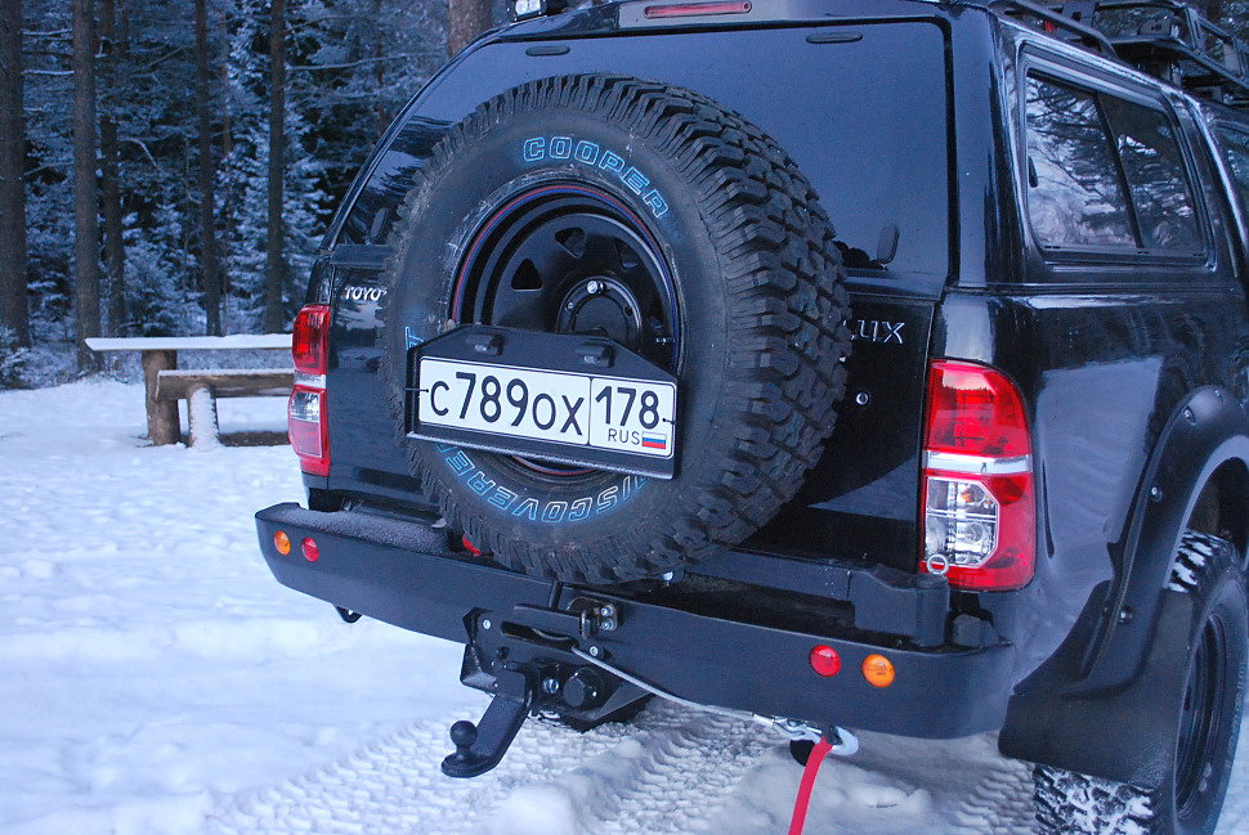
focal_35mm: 42
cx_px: 624
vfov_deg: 32.0
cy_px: 418
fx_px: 1459
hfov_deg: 46.4
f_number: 4.5
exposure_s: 1/30
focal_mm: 28
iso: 1400
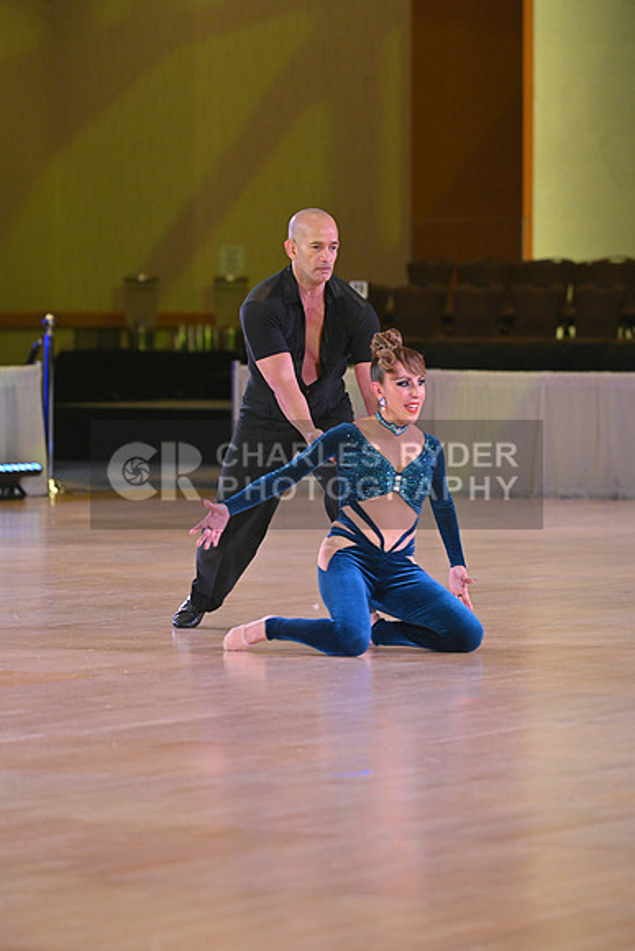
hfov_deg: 6.9
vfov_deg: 10.3
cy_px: 476
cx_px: 318
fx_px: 5288
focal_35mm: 200
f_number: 5
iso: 3200
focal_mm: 200
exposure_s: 1/400
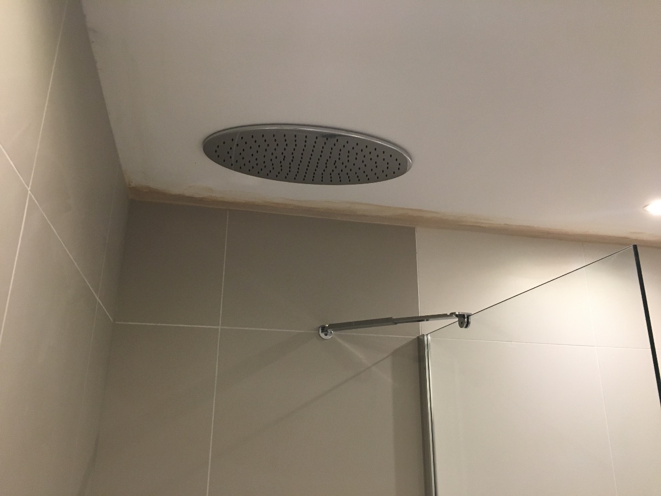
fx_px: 554
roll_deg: -0.9
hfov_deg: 61.7
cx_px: 330
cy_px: 248
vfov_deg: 48.2
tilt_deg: +20.2
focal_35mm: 29
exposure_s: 1/33
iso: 160
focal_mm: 4.15
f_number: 2.2
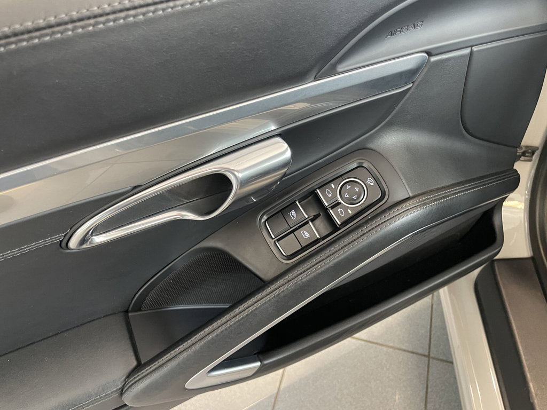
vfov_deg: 53.1
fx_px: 411
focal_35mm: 26
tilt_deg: -49.0
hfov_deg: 67.3
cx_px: 274
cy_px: 205
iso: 400
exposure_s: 1/50
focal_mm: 4.2
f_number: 1.6
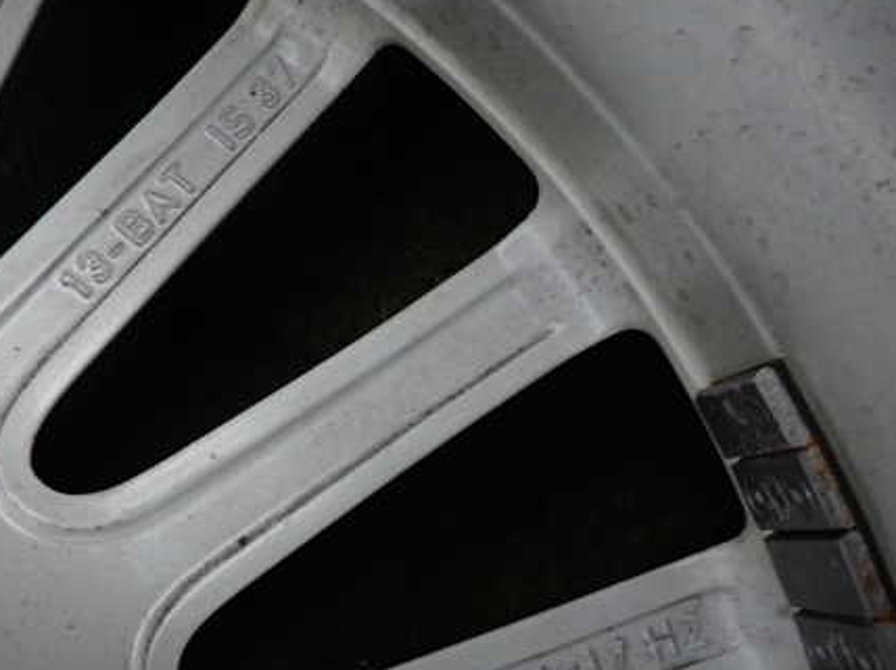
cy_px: 411
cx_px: 297
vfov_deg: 40.4
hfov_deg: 51.7
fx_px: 905
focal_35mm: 35
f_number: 2
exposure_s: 1/30
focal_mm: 4.5
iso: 250
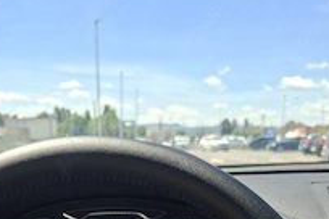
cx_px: 140
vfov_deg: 25.2
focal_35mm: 47
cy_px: 275
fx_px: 429
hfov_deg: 41.8
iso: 50
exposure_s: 1/1000
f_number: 1.8
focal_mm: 5.54
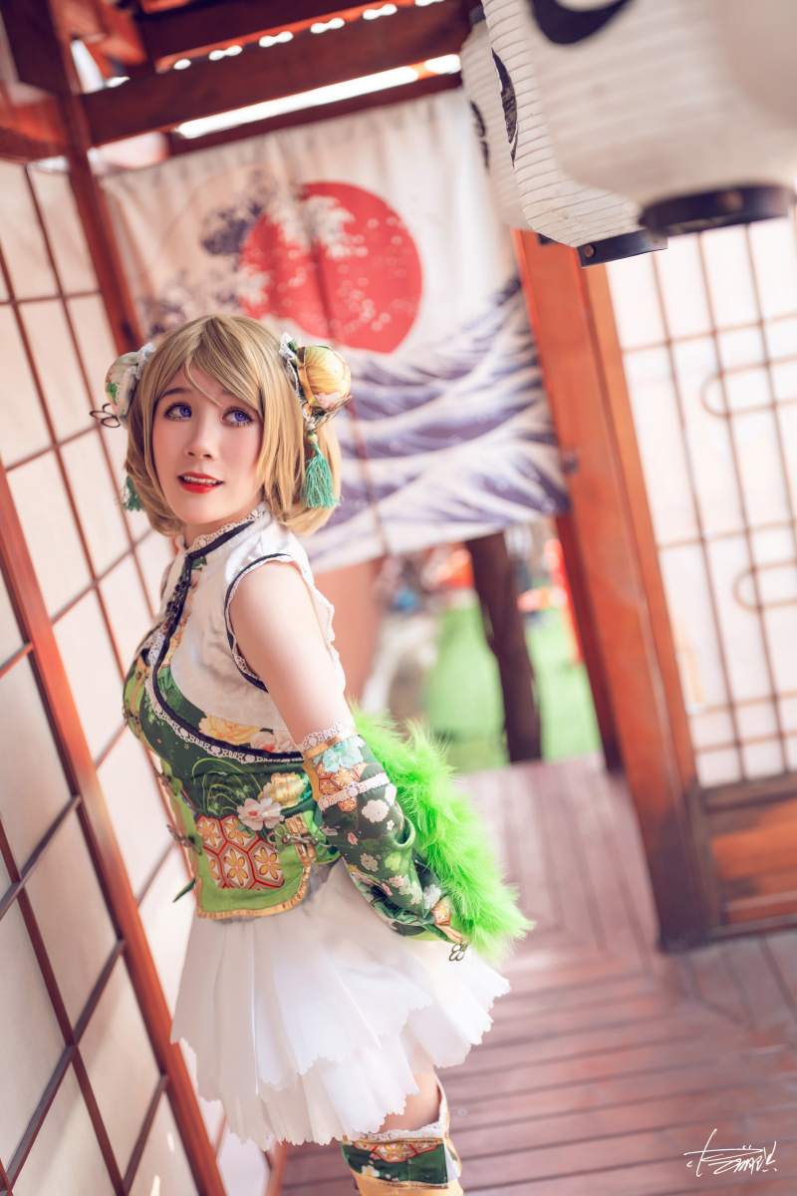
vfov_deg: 48.5
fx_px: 1328
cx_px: 398
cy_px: 598
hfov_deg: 33.4
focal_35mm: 40
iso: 100
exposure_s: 1/400
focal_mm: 40
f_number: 1.6
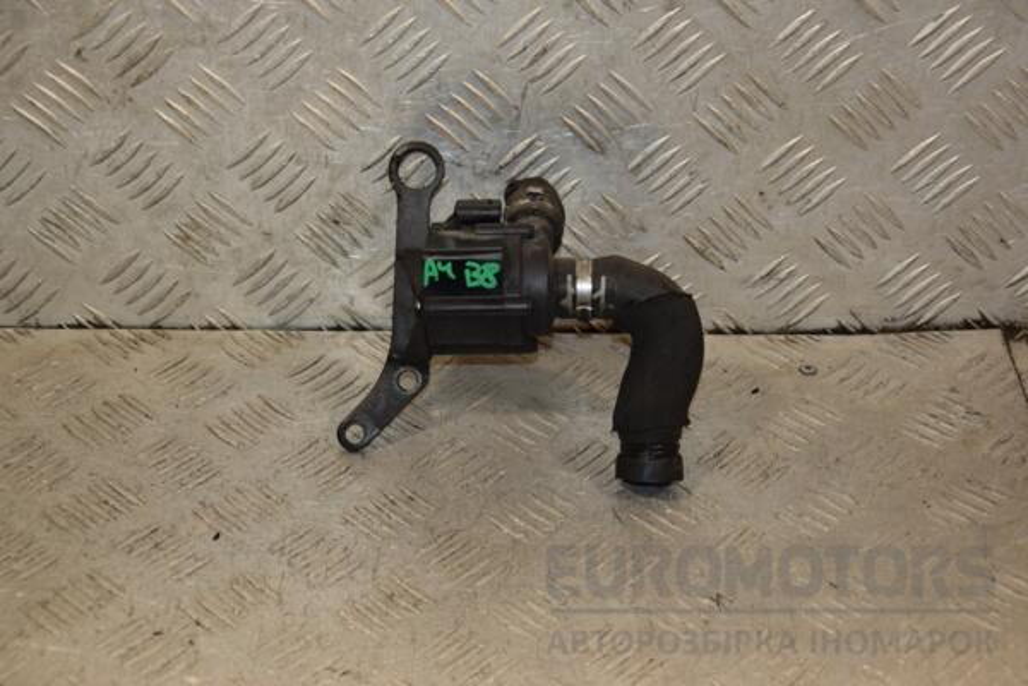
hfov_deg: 26.0
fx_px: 2227
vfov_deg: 17.5
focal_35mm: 78
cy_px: 343
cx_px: 514
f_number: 5.6
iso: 800
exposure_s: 1/200
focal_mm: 52
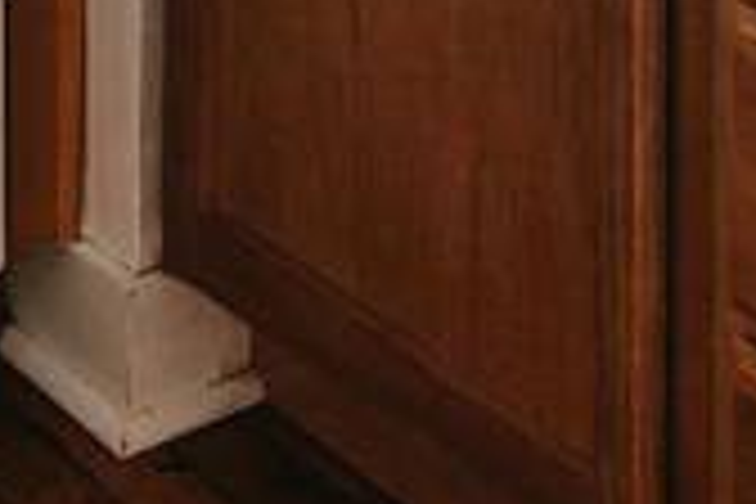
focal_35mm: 146
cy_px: -1179
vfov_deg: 7.7
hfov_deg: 14.1
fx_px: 3066
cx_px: 306
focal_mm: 5.4
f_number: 1.8
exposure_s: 1/120
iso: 40
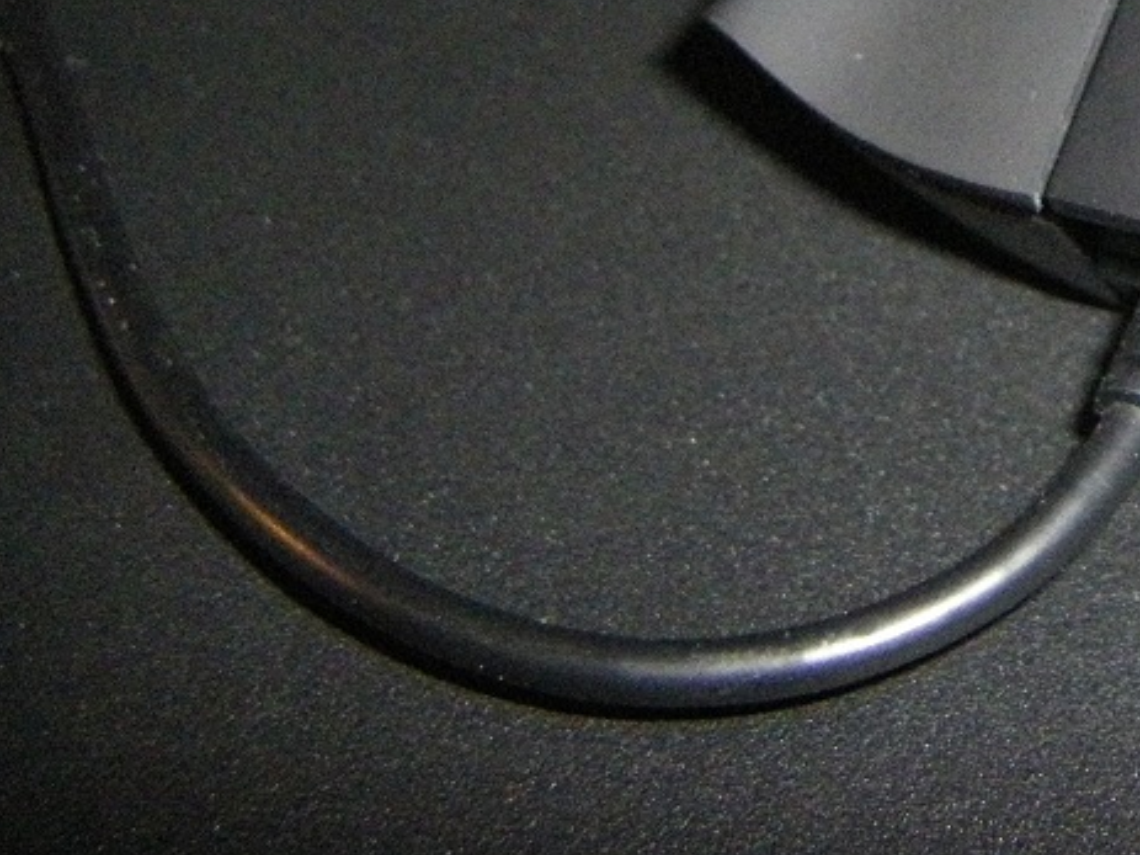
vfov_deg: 17.1
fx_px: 2766
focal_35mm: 84
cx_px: 1253
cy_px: -39
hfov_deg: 22.0
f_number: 7
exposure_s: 1/50
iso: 800
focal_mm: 6.3
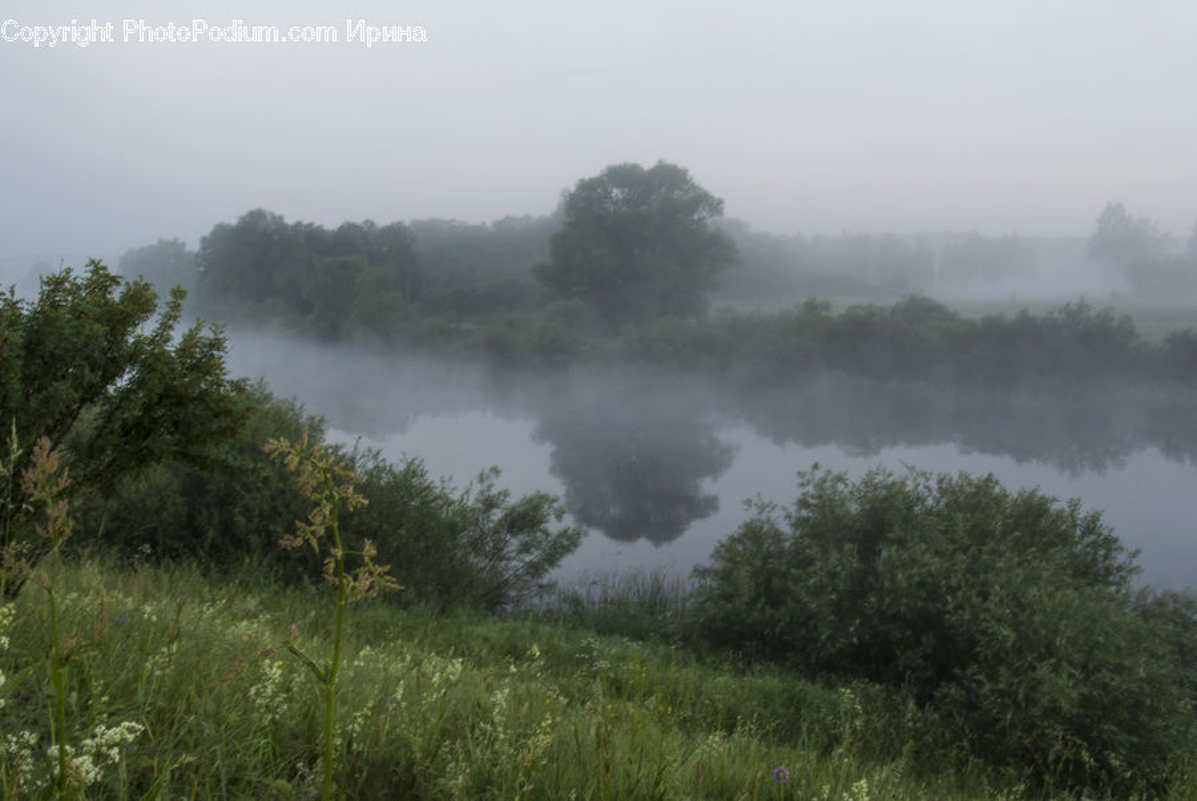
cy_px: 400
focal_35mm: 35
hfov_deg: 54.4
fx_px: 1165
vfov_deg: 37.9
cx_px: 598
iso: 100
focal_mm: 13.1
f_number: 16
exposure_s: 1.3
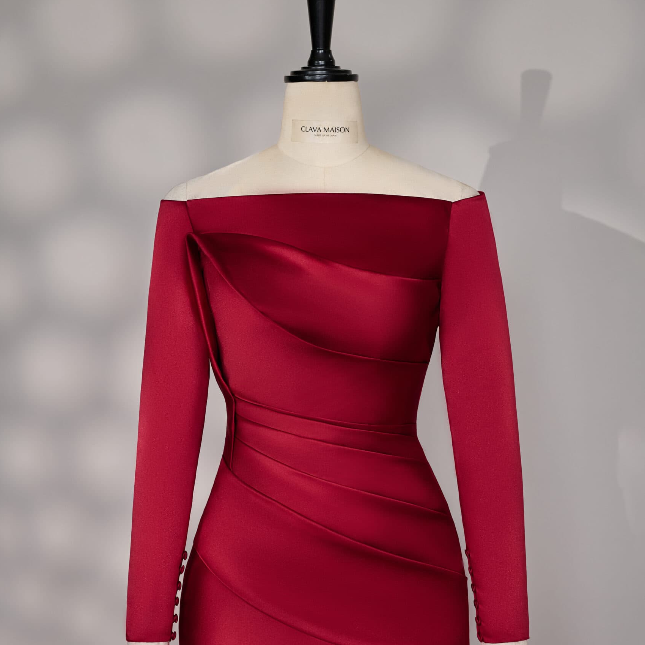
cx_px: 322
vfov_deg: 26.8
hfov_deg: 26.9
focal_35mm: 64
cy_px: 399
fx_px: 1349
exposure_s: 1/125
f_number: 4.5
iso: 500
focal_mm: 50
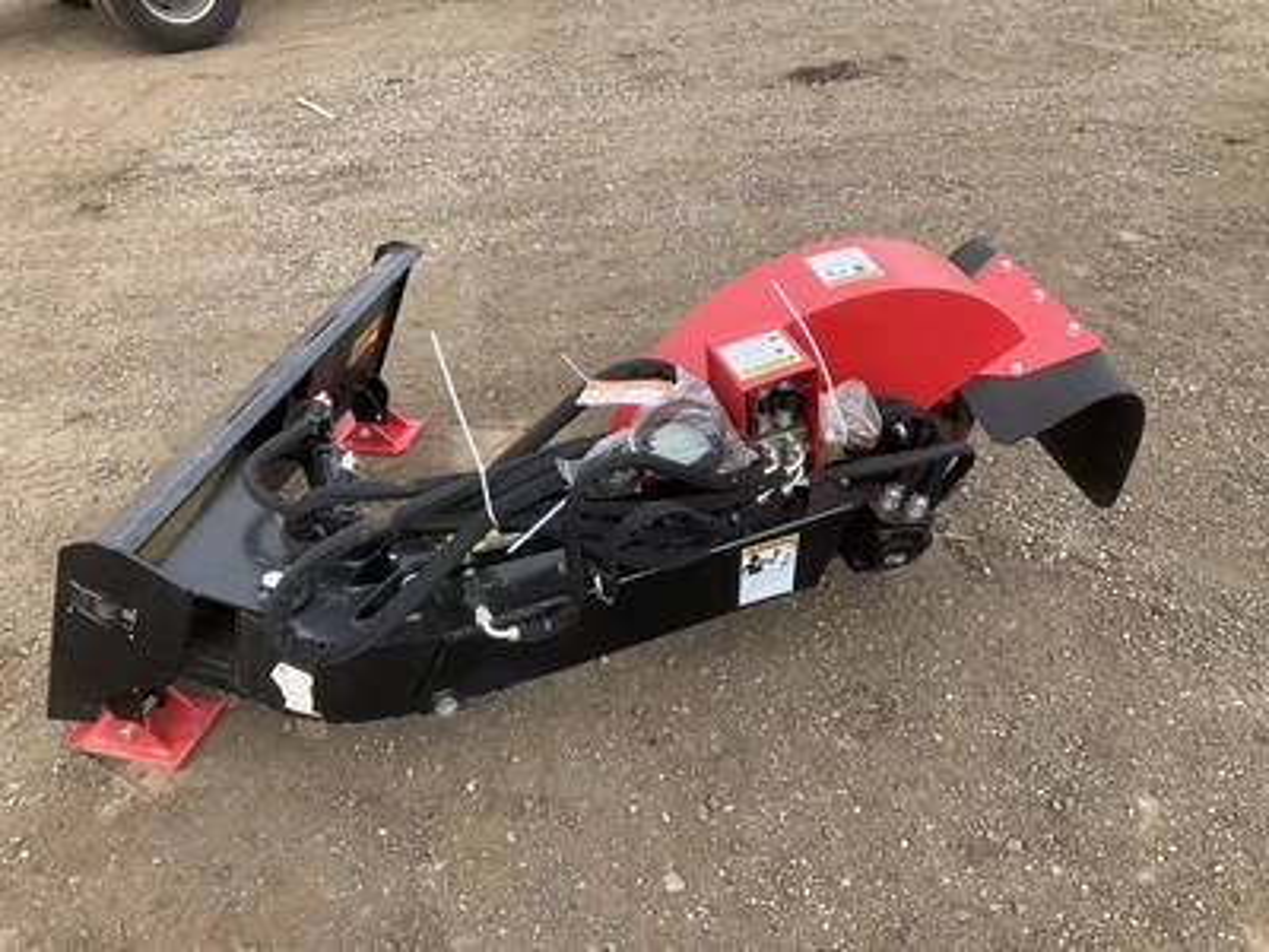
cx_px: 634
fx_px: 1063
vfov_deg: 48.2
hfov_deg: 61.7
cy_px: 476
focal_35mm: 29
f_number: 1.8
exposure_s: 1/551
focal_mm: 3
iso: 25
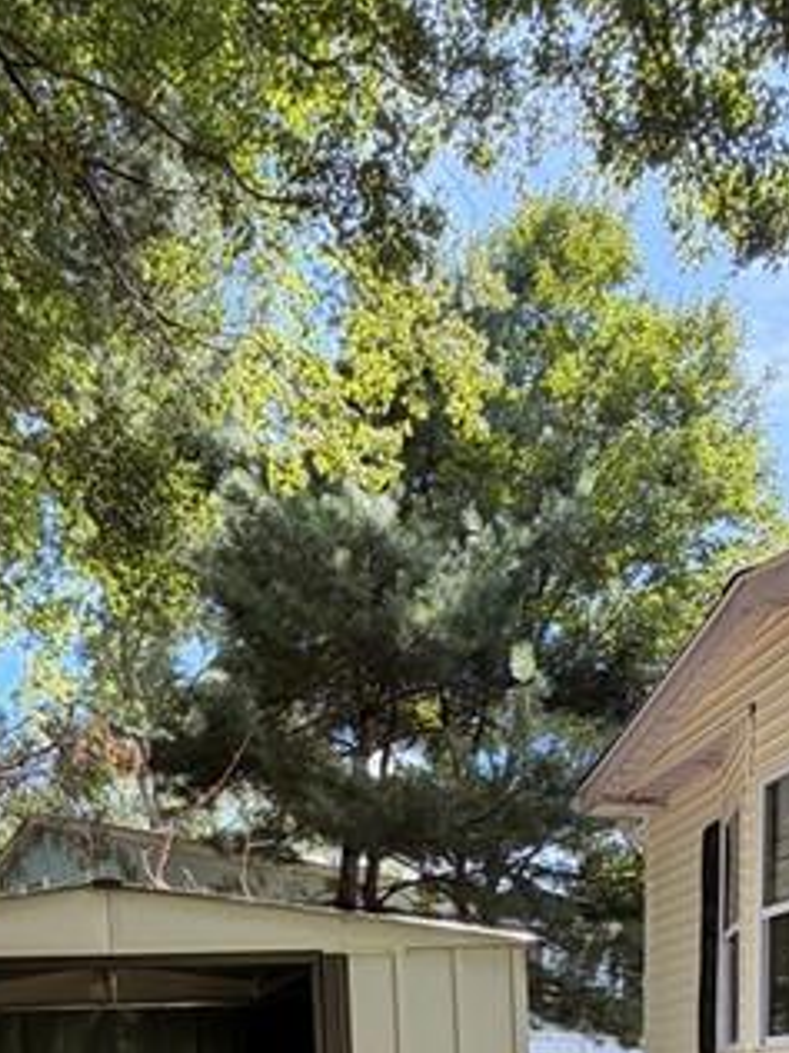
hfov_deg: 41.7
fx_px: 1033
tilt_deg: +1.1
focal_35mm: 34
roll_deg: -1.3
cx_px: 330
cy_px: 1083
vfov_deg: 44.7
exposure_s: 1/144
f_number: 2.2
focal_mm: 2.22
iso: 50
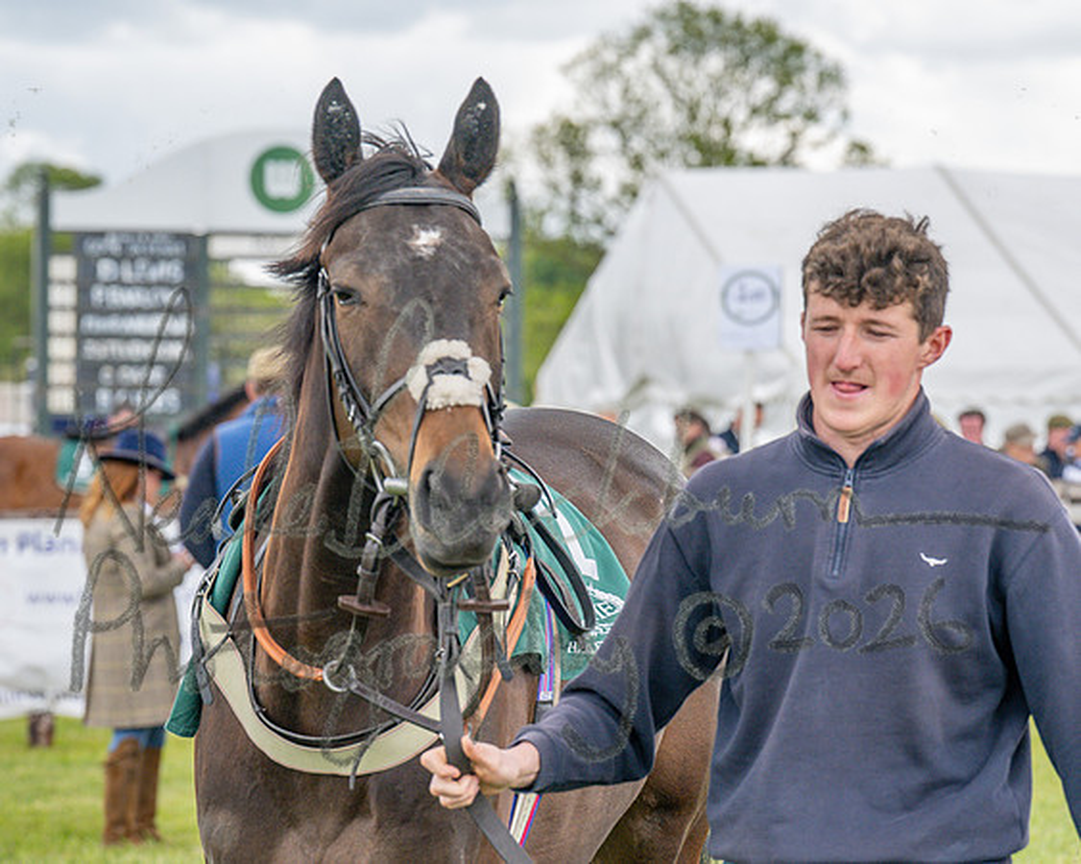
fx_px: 6895
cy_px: 432
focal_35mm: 216
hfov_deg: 9.0
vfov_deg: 7.2
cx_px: 328
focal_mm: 110
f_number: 5
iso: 400
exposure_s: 1/800
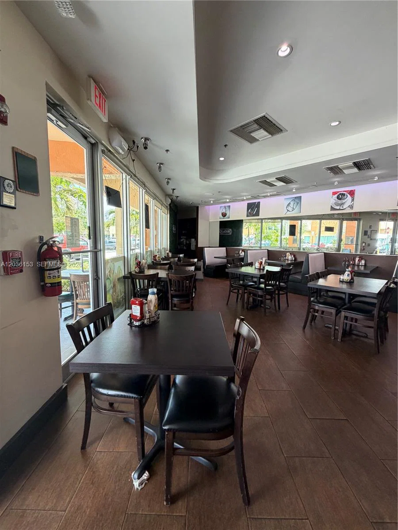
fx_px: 215
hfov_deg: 85.7
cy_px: 265
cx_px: 199
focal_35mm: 14
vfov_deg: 102.1
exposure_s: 1/120
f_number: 2.2
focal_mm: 2.22
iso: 250
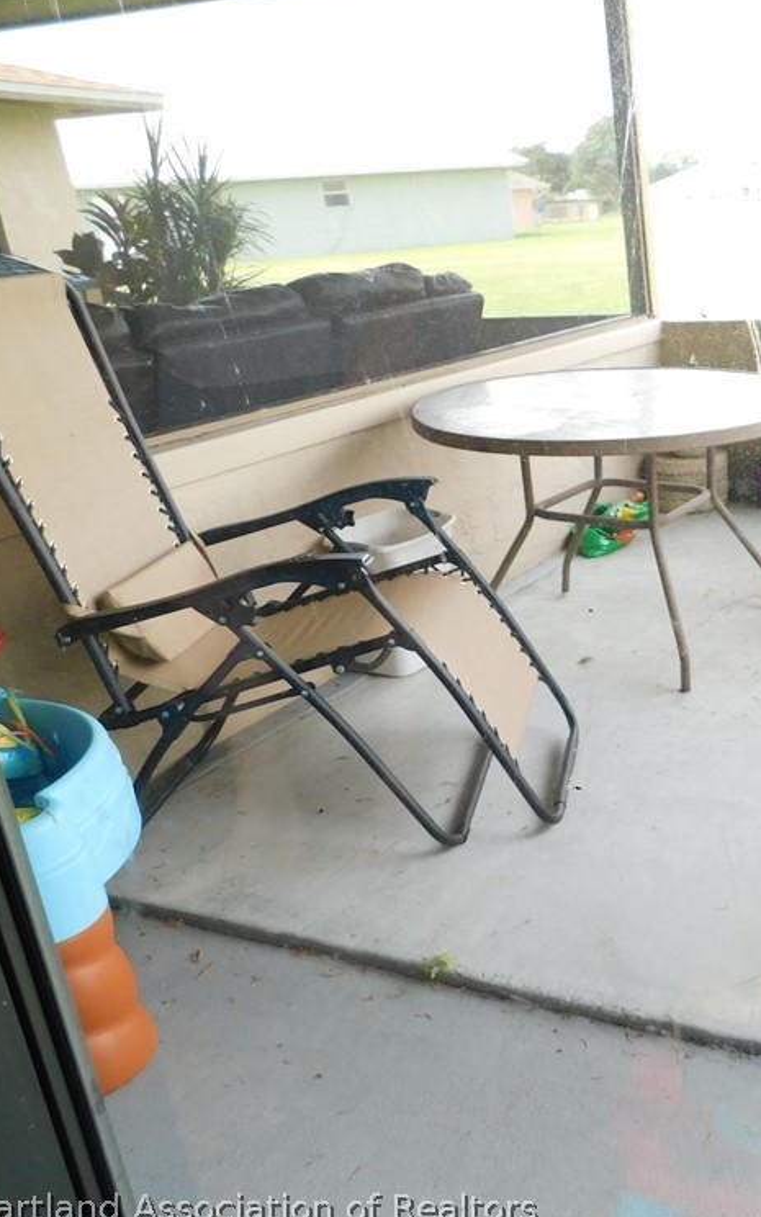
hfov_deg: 33.0
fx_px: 1161
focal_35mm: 35
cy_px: 607
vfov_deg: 55.3
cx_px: 774
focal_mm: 4.1
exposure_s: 1/125
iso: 125
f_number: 3
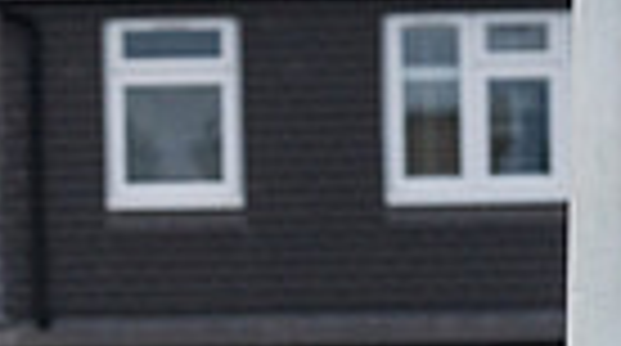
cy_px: 288
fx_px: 12868
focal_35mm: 783
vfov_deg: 1.5
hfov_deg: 2.8
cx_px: 15
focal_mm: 135
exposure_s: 1/1000
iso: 1600
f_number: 5.6
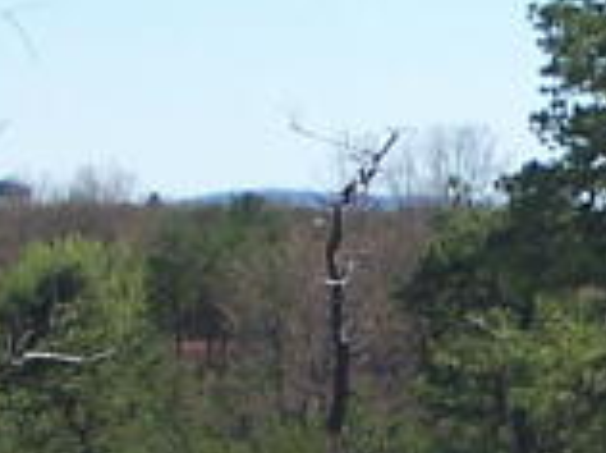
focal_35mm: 247
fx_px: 4318
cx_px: 940
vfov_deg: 6.0
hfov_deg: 7.9
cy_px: 273
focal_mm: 6.3
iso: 80
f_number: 4
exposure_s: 1/640
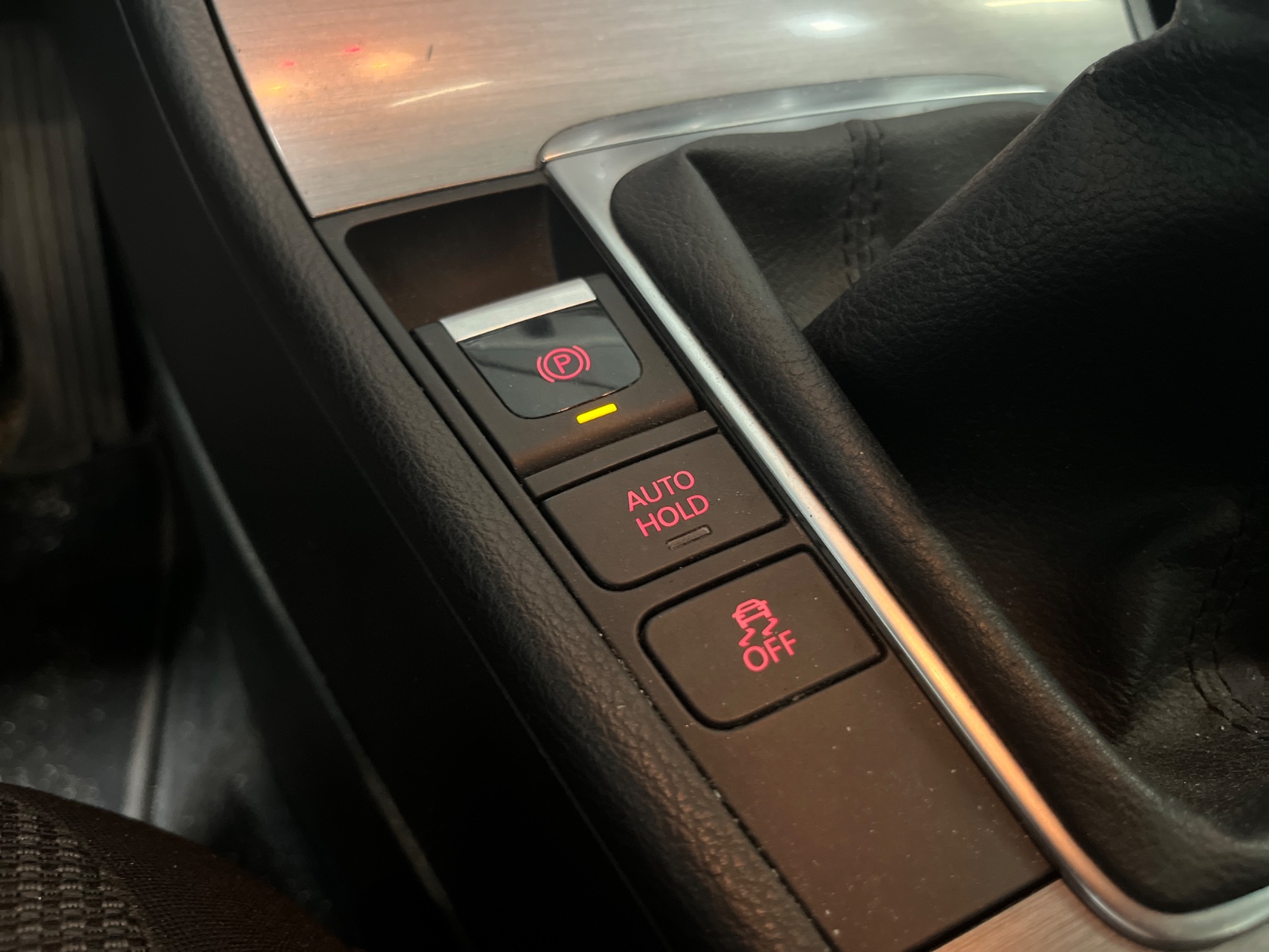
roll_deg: -6.1
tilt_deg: -41.5
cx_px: 634
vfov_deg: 53.1
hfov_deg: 67.3
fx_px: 953
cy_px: 476
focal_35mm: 26
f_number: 1.6
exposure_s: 1/25
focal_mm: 5.1
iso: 640
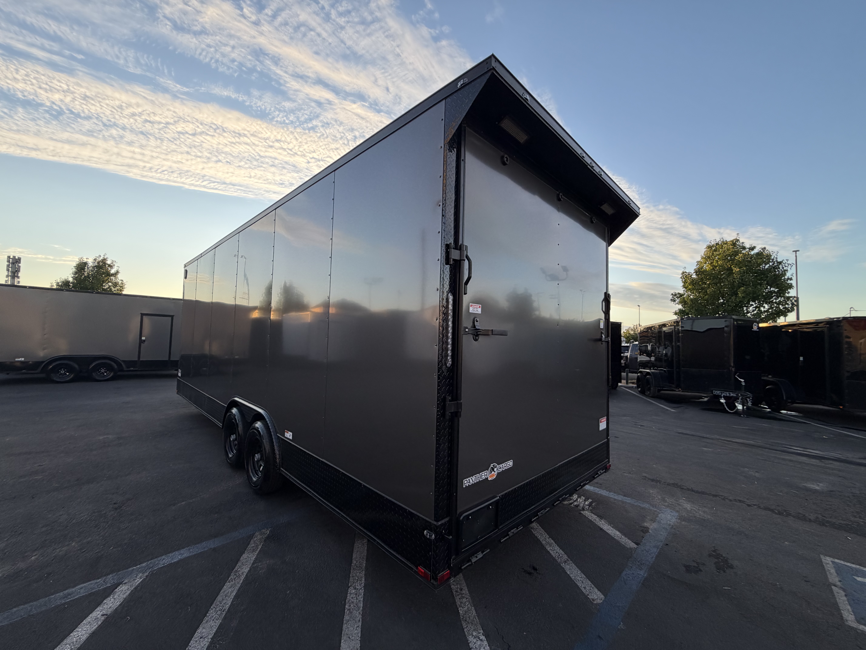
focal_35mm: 14
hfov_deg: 102.1
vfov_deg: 85.7
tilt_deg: +3.6
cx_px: 433
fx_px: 350
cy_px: 325
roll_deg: +0.3
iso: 64
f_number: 2.2
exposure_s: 1/498
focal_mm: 2.22
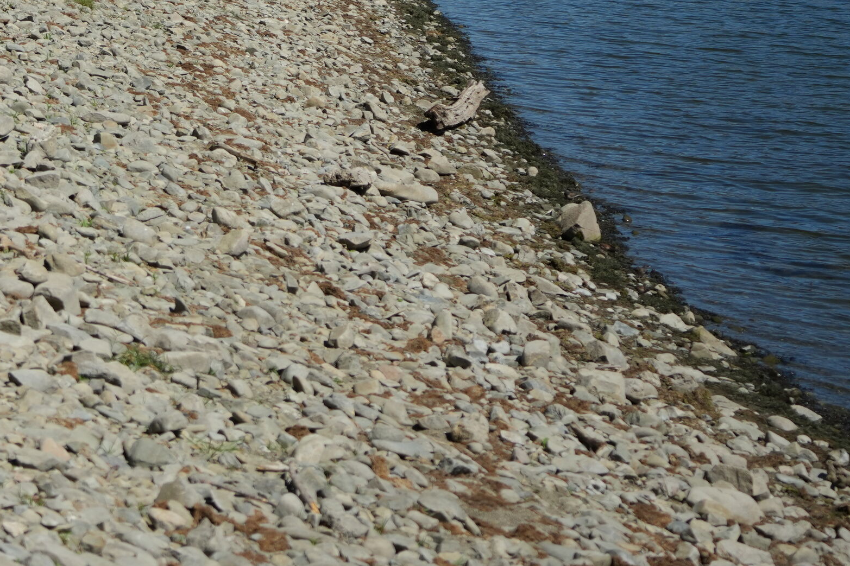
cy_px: -167
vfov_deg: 9.8
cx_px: -30
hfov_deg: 14.6
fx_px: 3258
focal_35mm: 138
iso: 200
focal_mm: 50
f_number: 4.5
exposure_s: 1/2500
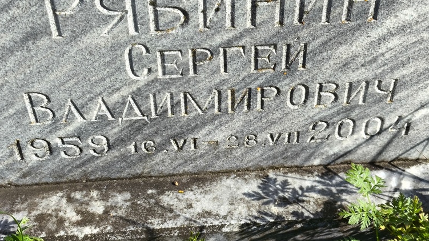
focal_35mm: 58
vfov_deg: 20.6
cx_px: 223
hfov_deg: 36.0
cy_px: 74
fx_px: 660
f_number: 1.7
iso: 50
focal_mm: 4.71
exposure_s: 1/532
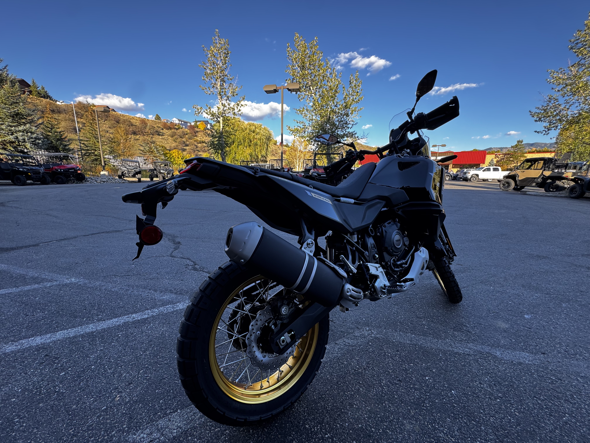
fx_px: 239
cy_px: 222
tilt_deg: -14.5
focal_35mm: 14
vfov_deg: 85.7
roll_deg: -1.4
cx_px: 295
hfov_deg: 102.1
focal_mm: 2.22
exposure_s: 1/111
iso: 40
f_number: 2.2
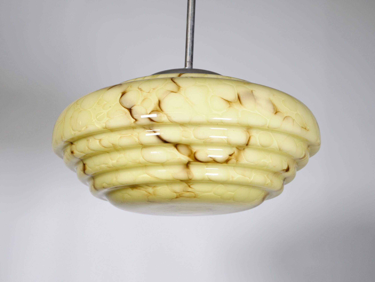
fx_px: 672
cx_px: 188
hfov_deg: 31.2
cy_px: 141
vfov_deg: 23.7
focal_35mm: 62
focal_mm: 31
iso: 400
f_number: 6.3
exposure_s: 1/80
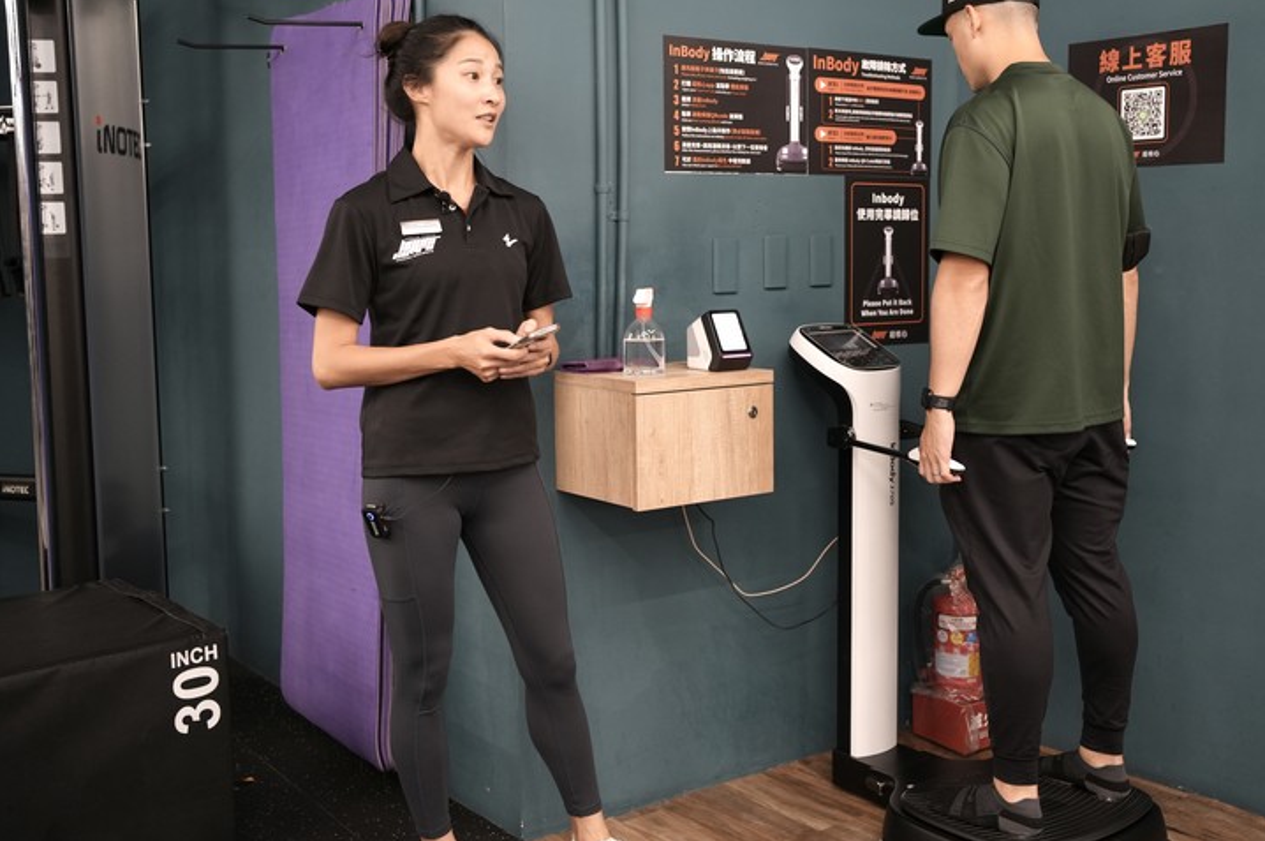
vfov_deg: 34.1
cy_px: 383
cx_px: 673
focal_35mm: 39
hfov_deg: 49.6
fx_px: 1369
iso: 1250
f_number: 2.8
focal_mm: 35
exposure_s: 1/100
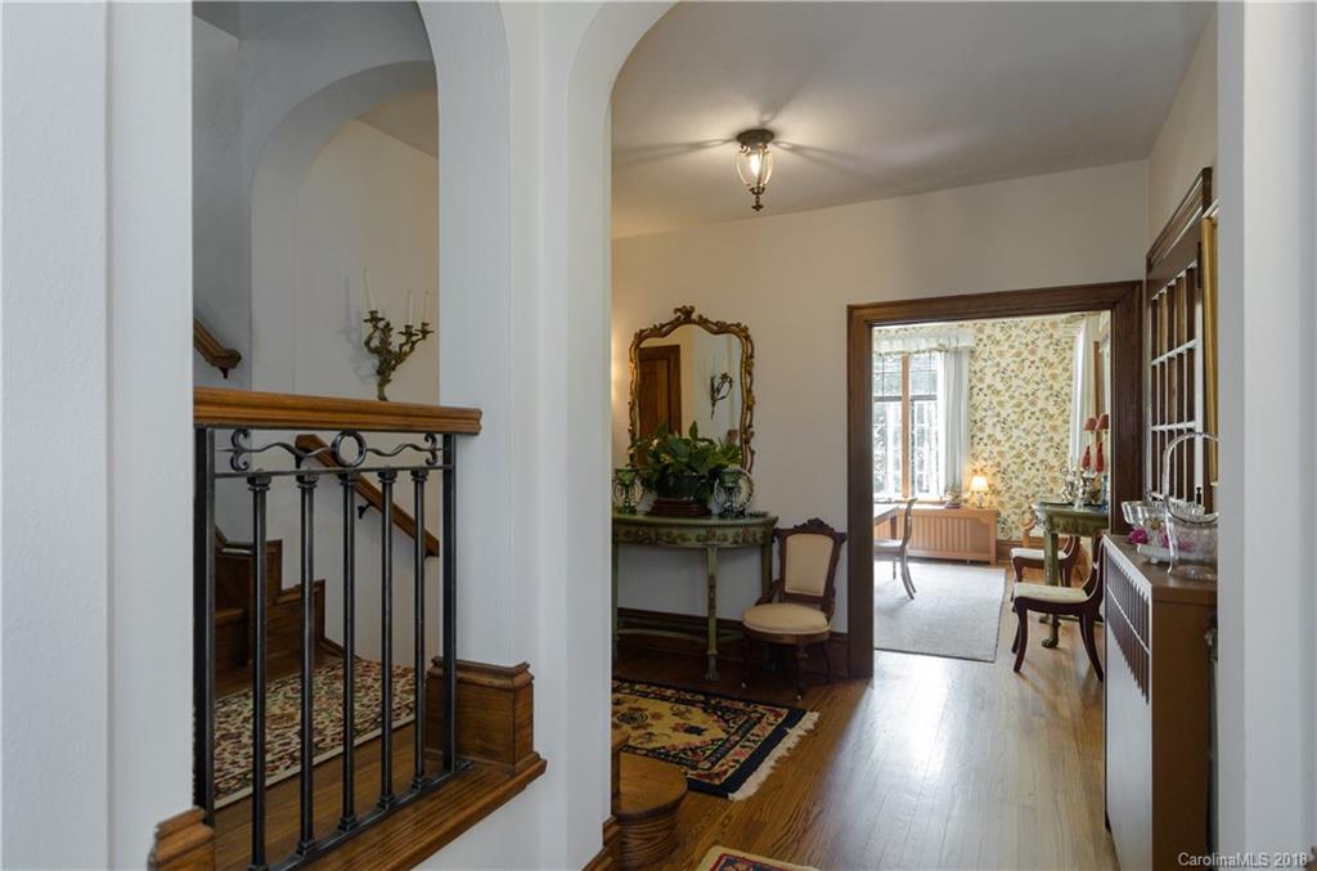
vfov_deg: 62.9
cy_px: 436
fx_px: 712
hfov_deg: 85.6
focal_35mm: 20
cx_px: 658
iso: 250
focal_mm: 13
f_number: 6.3
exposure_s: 1/20
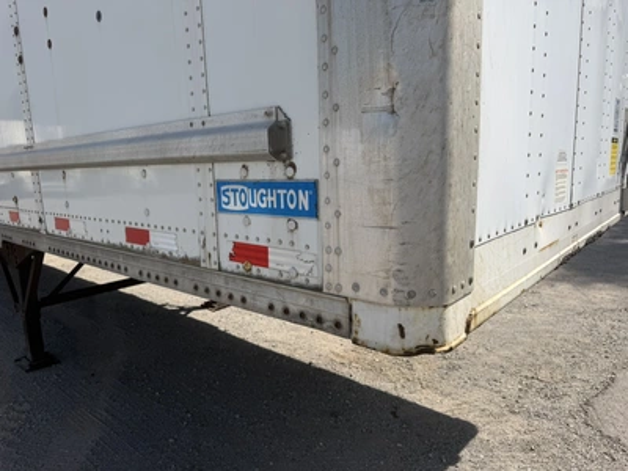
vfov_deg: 56.8
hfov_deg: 71.6
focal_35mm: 24
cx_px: 314
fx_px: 435
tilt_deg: -6.8
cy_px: 236
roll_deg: +0.7
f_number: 1.78
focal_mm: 6.76
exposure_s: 1/4975
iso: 80
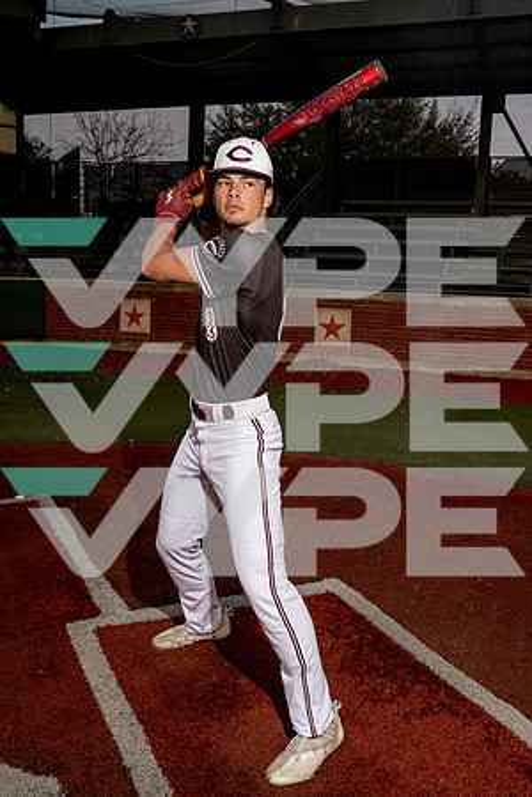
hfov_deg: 37.9
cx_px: 266
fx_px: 776
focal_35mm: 35
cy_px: 398
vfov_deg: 54.4
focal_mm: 35
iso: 500
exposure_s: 1/250
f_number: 6.3
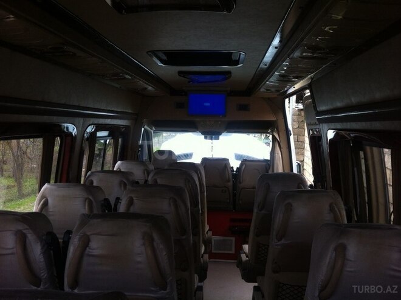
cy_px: 150
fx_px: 405
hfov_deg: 52.7
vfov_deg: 40.6
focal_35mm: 35
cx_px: 200
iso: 125
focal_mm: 3.85
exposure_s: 1/120
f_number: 2.8
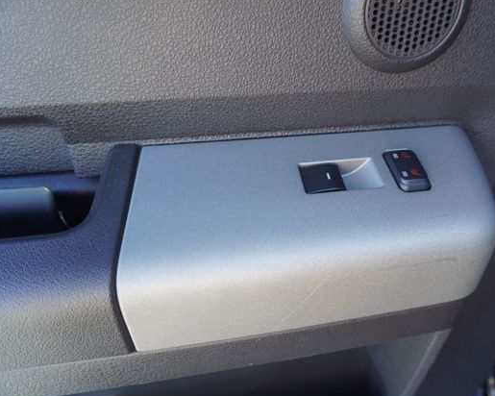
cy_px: 200
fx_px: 410
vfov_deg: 51.5
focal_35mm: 28
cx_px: 289
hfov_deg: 61.8
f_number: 4
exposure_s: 1/60
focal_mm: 16
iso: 200
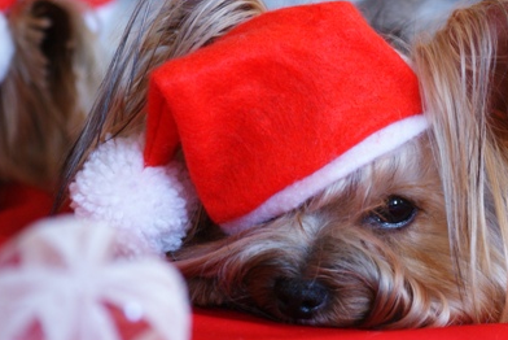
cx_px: 406
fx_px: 4671
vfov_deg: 4.2
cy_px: 152
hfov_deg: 6.2
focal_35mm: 331
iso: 400
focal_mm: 135
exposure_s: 1/40
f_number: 4.5
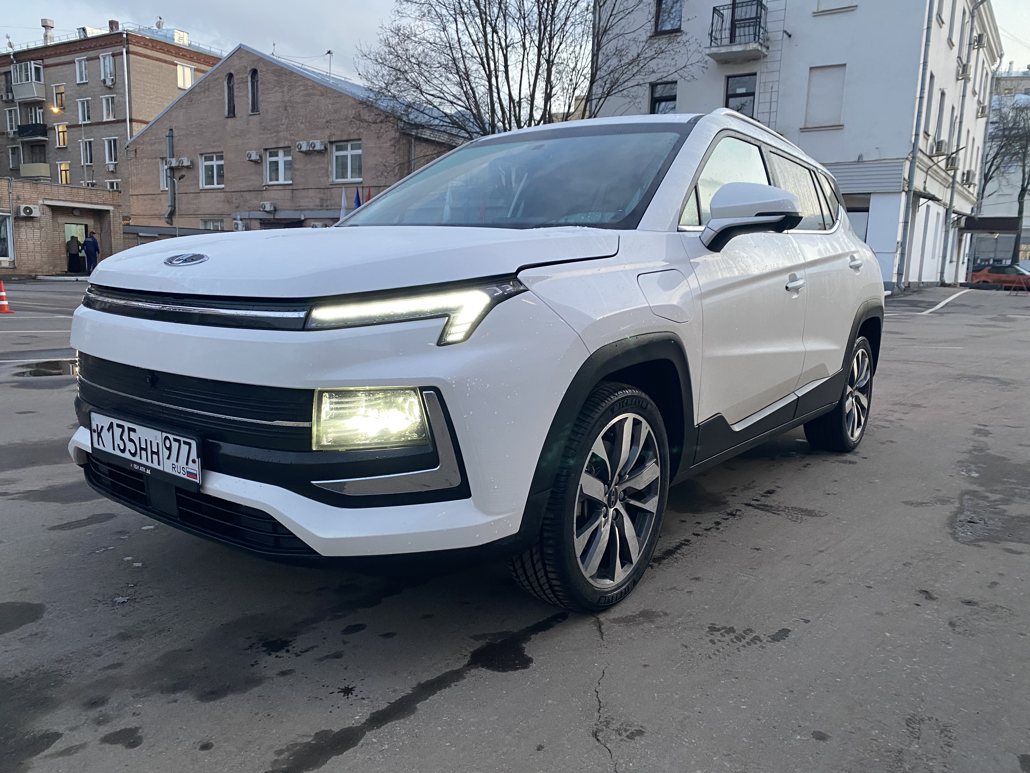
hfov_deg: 67.3
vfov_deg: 53.1
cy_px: 386
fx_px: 774
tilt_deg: -7.2
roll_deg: +0.2
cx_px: 515
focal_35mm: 26
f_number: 1.8
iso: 250
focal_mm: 4.25
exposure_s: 1/56
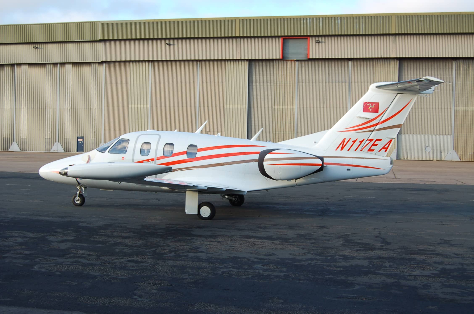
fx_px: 611
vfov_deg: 28.8
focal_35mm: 46
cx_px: 237
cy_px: 157
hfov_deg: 42.4
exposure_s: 1/160
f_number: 6.3
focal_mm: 31
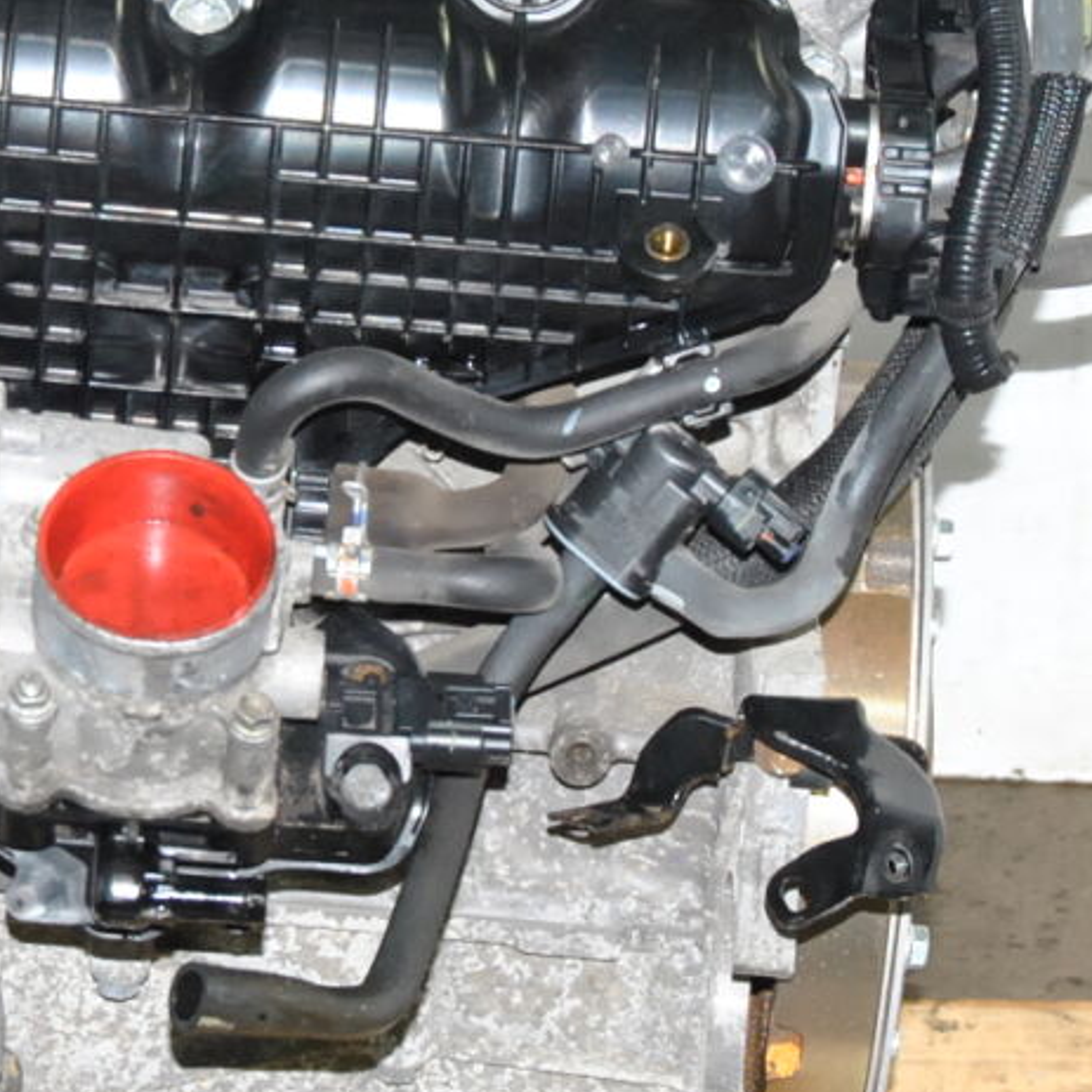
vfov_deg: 8.8
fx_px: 7083
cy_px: 353
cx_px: 170
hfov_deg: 8.8
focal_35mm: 198
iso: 800
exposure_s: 1/200
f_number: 8
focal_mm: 45
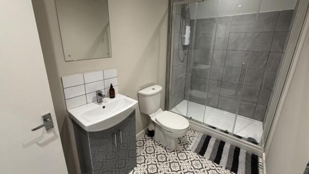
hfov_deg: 99.4
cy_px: 79
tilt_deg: -15.4
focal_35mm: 16
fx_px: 131
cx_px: 153
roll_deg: -0.3
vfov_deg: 67.0
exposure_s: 1/50
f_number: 2.2
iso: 160
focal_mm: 2.22
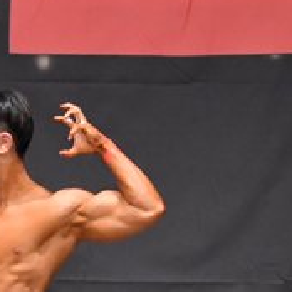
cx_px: -16
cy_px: 329
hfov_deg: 2.5
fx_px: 6604
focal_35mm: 692
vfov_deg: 2.5
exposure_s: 1/400
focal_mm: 122
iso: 6400
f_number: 5.6
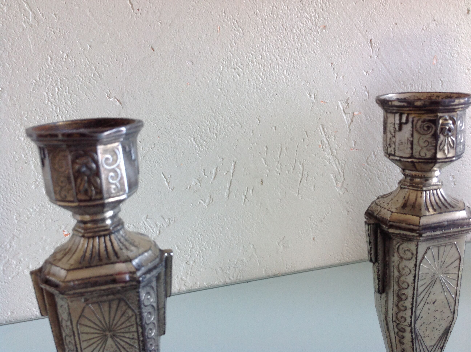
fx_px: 476
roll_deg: +3.5
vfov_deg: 40.6
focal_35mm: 35
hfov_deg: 52.7
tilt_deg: -14.5
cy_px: 176
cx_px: 236
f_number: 2.4
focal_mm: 4.28
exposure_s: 1/15
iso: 64
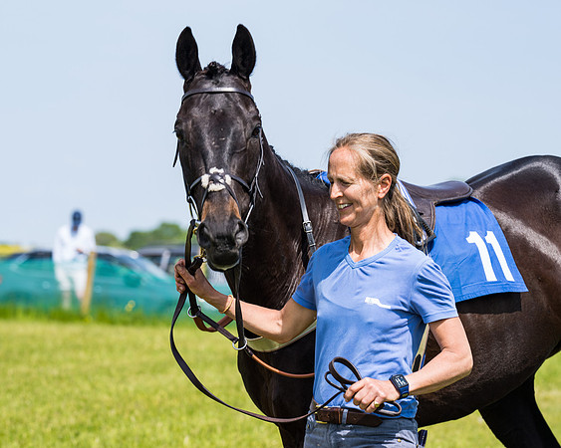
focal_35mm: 206
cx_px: 219
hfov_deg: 9.4
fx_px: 3415
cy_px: 200
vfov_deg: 7.5
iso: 50
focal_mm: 135
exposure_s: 1/500
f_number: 5
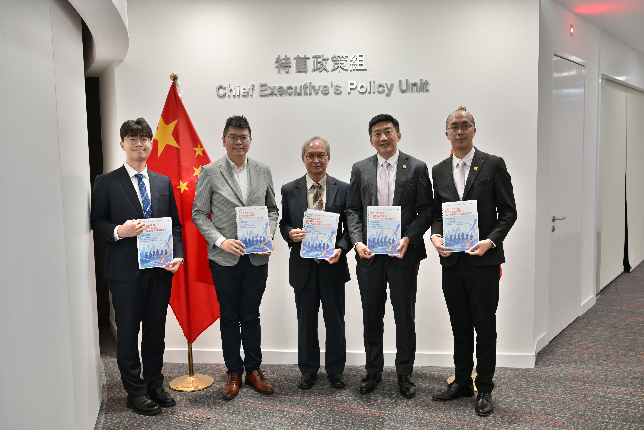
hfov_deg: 55.8
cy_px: 215
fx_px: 608
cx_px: 322
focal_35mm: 34
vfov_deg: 38.9
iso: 1600
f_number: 5
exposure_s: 1/40
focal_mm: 34
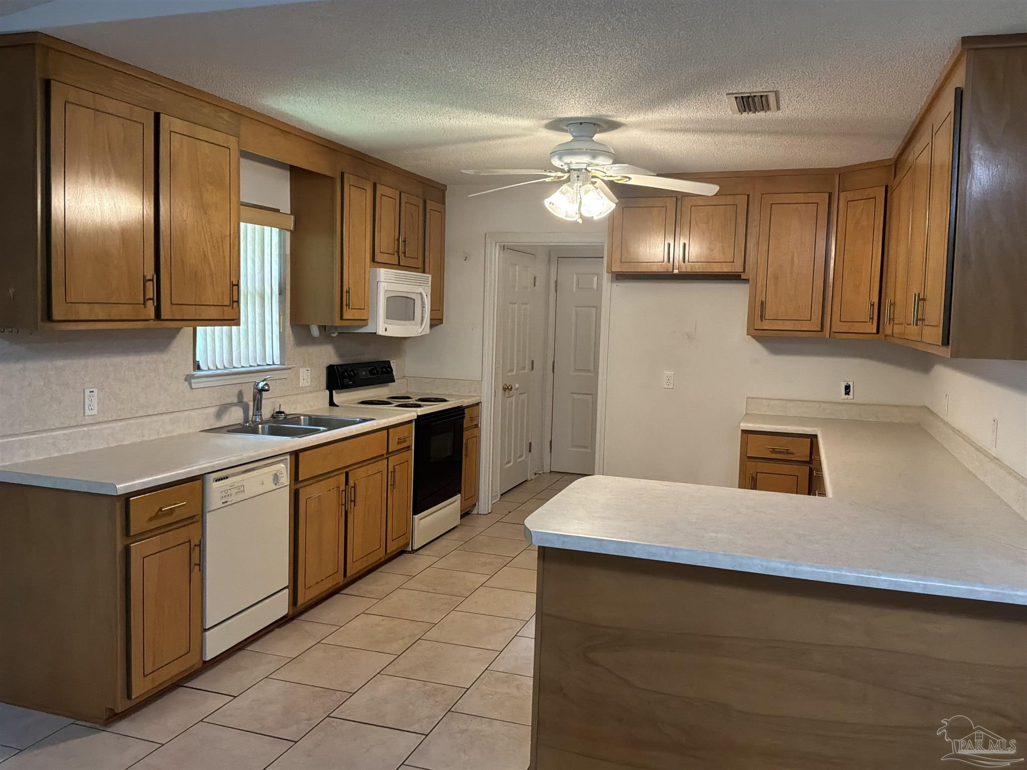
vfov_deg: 49.7
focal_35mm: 28
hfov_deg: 63.4
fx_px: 831
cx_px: 514
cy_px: 385
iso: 160
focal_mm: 3
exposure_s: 1/60
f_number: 1.8
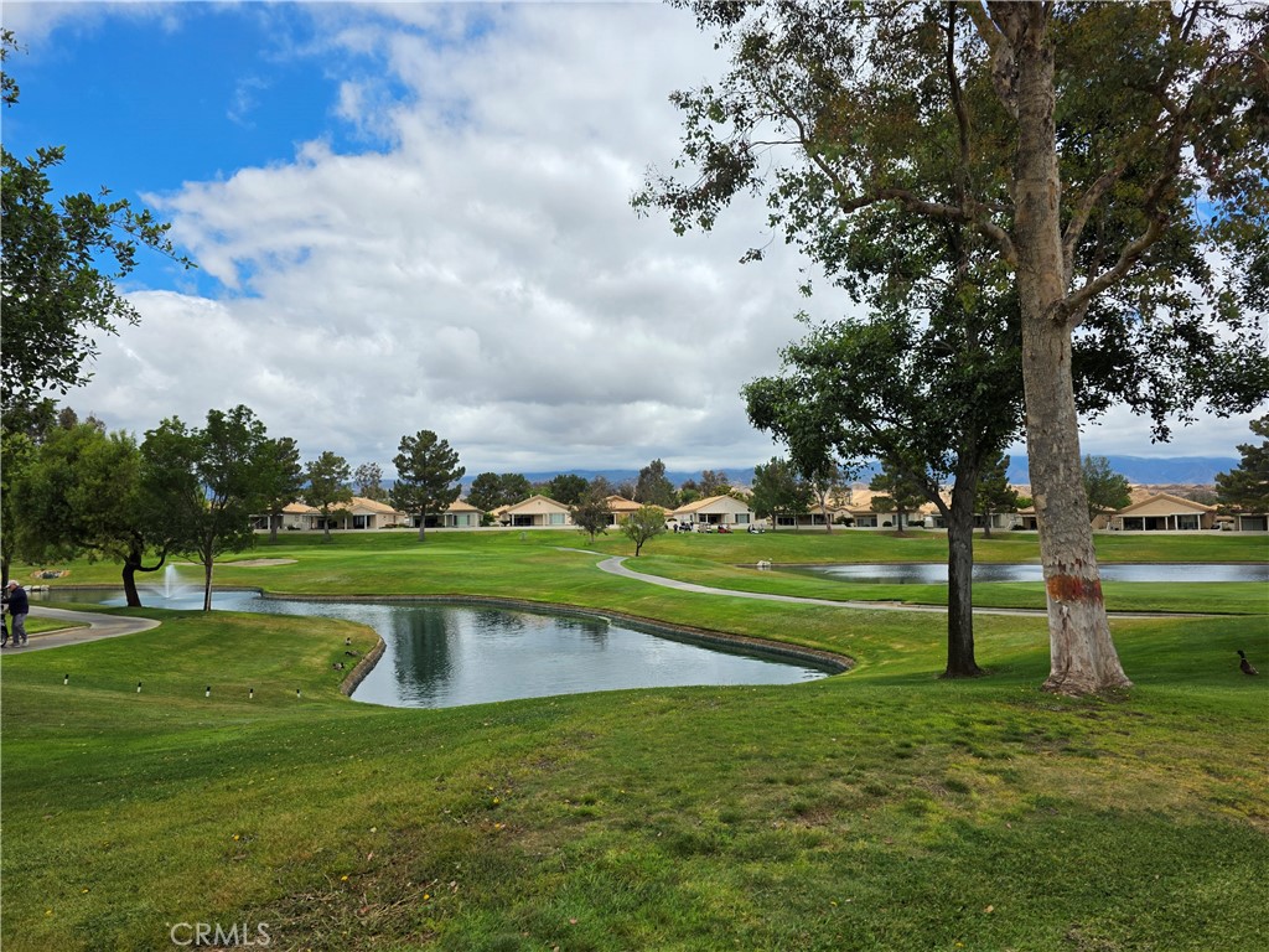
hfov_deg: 73.9
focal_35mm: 23
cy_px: 476
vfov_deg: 58.9
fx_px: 843
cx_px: 634
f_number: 1.7
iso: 80
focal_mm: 6.3
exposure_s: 1/6150
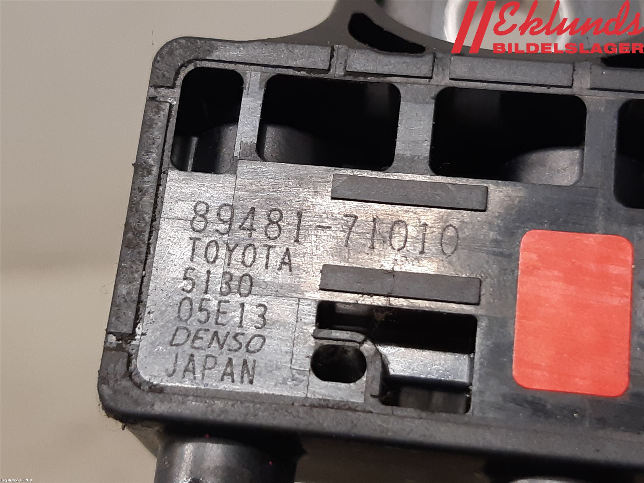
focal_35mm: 26
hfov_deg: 67.3
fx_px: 484
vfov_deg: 53.1
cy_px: 242
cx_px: 322
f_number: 1.7
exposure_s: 1/50
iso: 160
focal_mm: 3.93
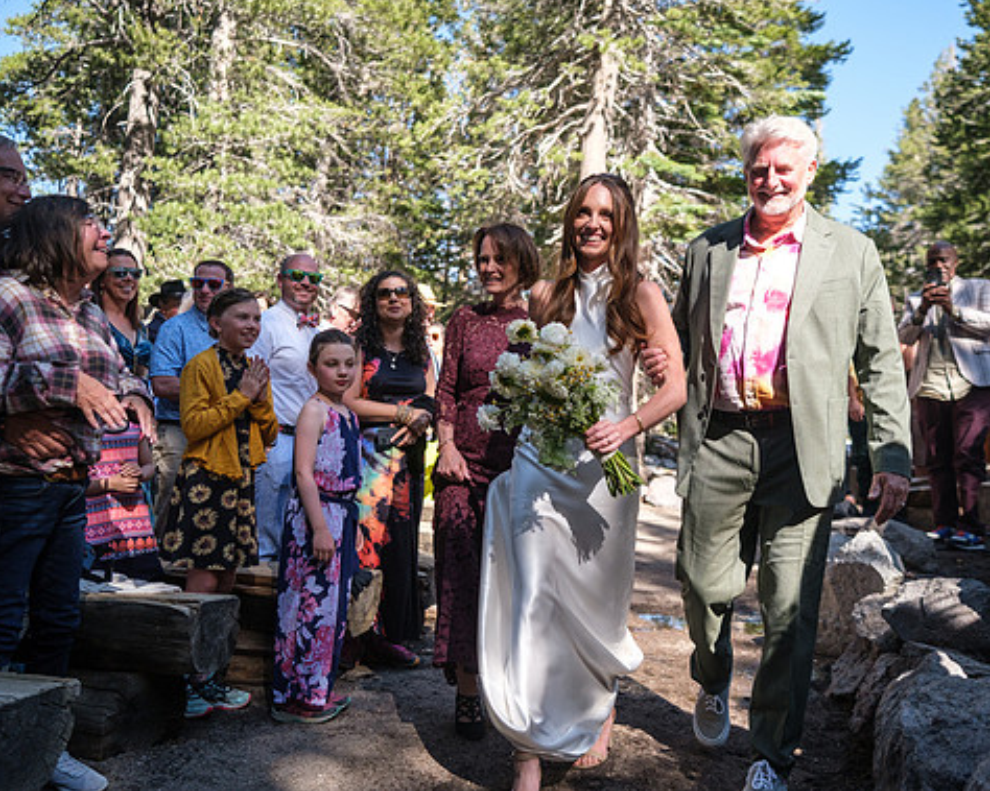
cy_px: 391
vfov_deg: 47.1
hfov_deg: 57.2
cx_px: 493
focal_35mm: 31
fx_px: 908
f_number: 1.6
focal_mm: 18
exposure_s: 1/4000
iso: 250
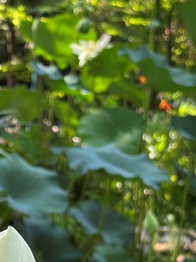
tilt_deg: -12.4
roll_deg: +3.3
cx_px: 22
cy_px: 232
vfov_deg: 14.1
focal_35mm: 139
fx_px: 1051
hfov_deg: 10.6
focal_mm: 6.86
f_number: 1.78
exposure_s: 1/241
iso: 64
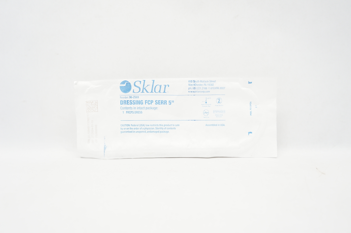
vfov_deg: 45.6
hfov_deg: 64.6
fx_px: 278
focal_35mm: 28
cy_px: 116
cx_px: 176
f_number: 4
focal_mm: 19
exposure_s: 1/80
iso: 400
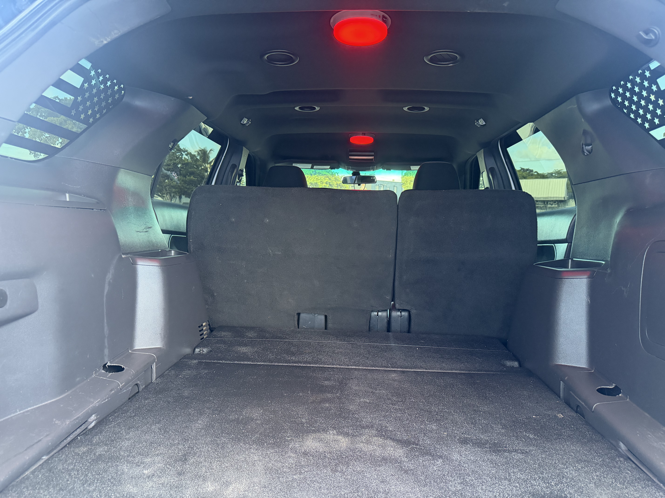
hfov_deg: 71.6
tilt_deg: -3.2
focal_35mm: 24
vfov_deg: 56.8
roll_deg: +0.1
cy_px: 249
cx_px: 332
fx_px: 461
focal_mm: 6.76
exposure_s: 1/60
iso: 640
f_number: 1.78
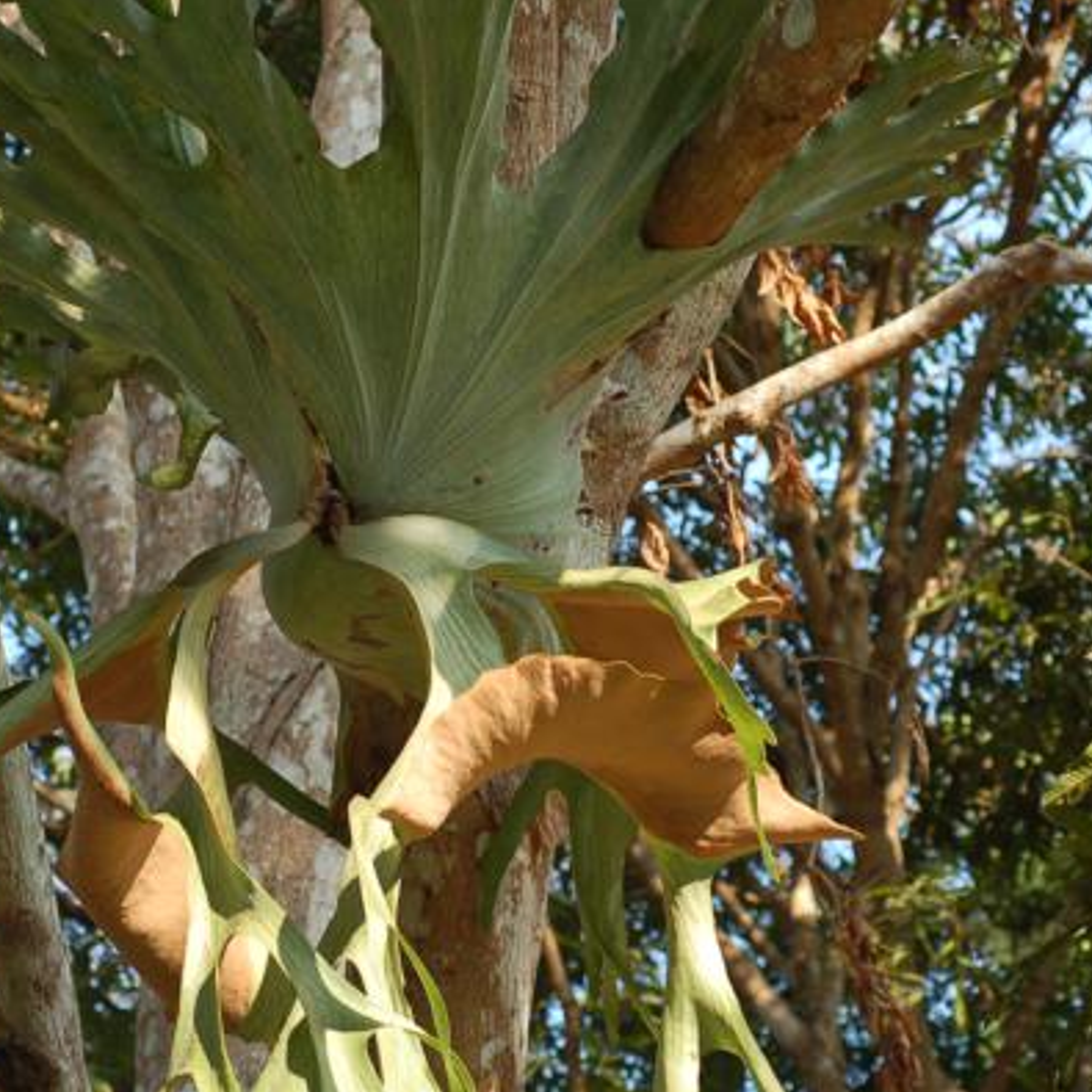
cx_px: 348
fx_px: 4140
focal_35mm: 116
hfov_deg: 15.0
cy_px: 545
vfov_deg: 15.0
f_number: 4.5
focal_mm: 60
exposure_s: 1/200
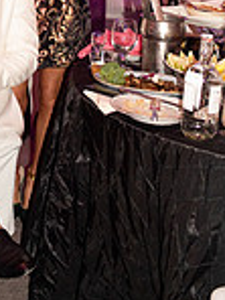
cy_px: -93
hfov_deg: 14.1
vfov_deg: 18.0
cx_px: -47
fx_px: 884
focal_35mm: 102
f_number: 4
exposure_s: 1/200
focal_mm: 35
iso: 2000
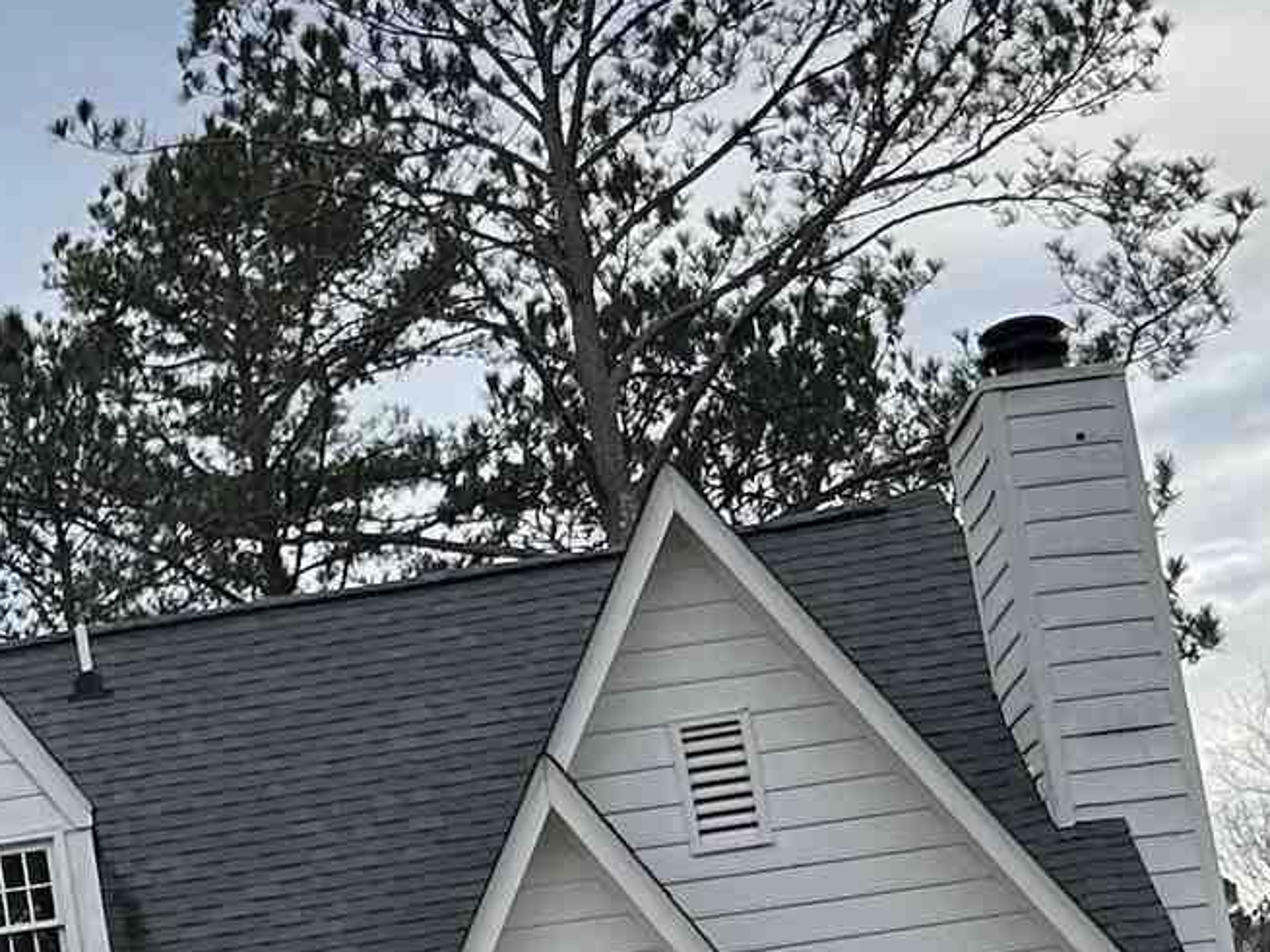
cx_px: -258
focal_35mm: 122
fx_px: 4475
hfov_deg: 15.6
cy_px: 816
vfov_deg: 12.1
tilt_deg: +11.9
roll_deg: +9.4
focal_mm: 5.7
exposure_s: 1/1553
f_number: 1.5
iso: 50
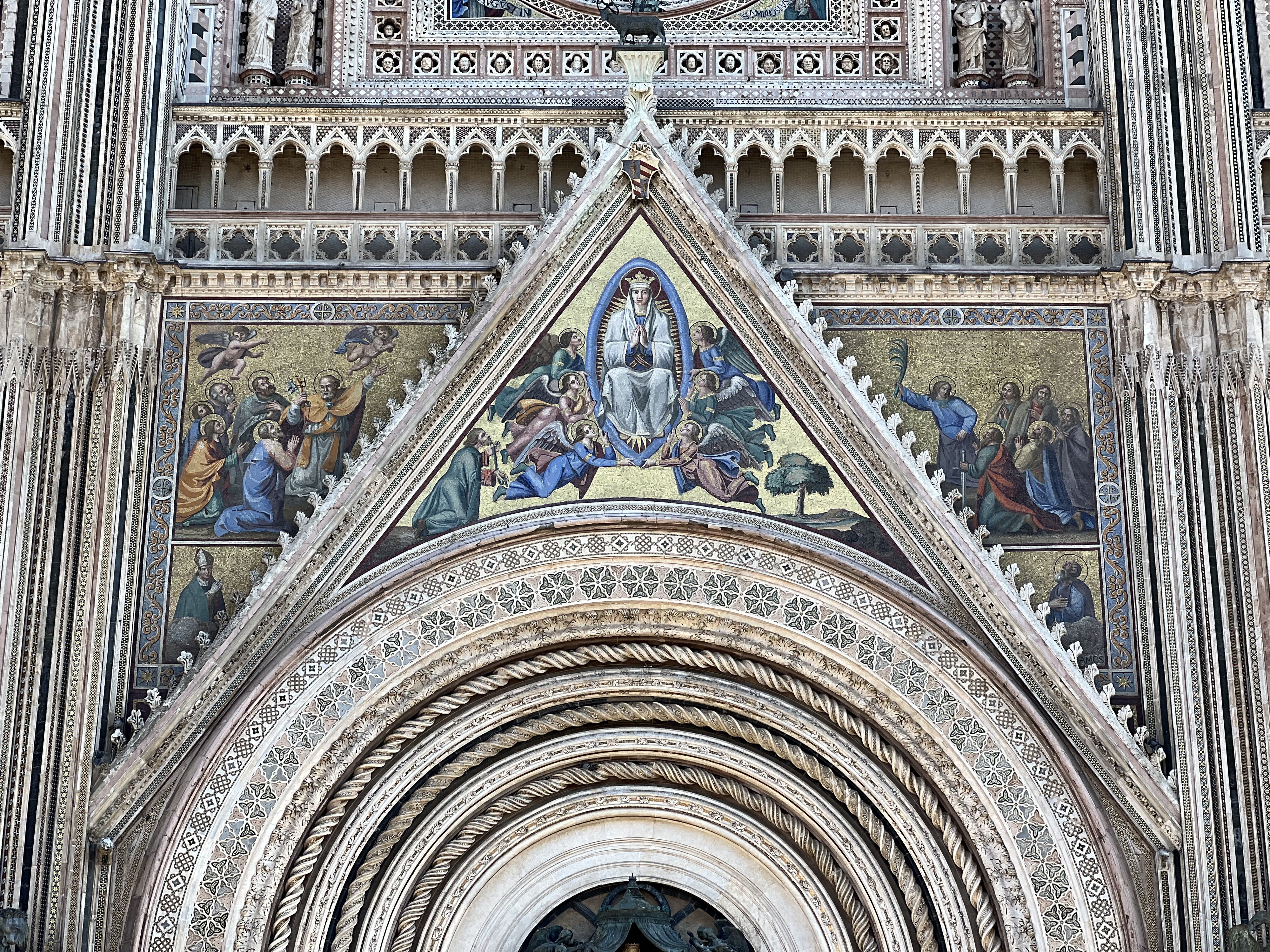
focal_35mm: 77
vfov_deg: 19.1
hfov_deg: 25.3
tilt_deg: +23.4
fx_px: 2825
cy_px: 476
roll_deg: -0.3
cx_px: 635
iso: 32
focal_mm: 9
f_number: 2.8
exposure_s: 1/220
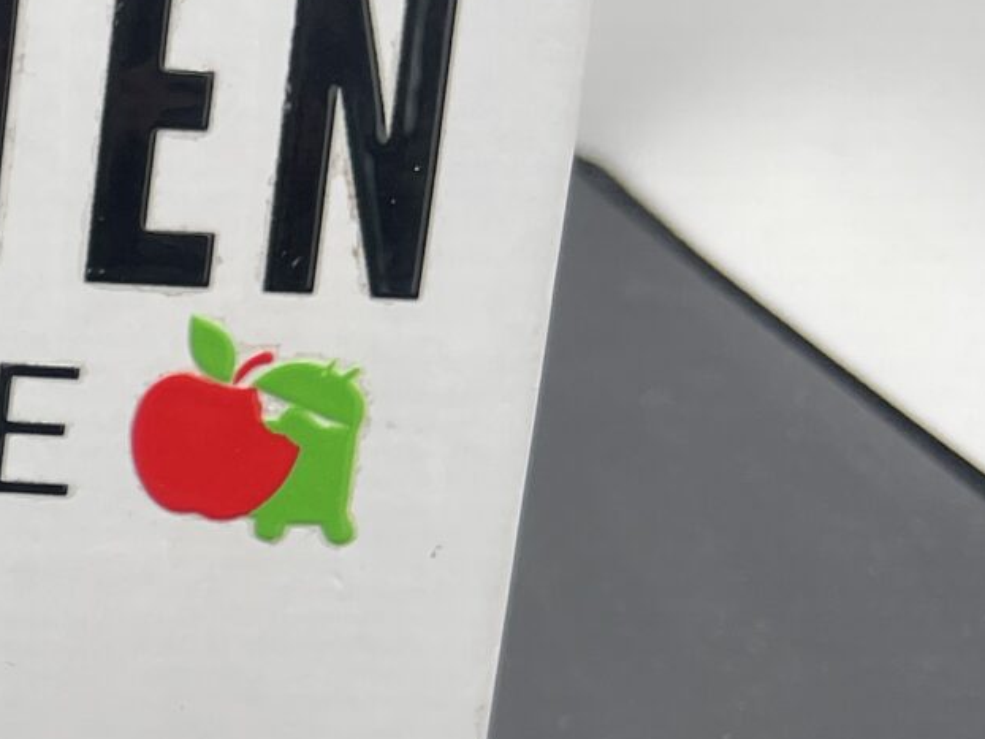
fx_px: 3046
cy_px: 687
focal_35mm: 107
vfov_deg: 13.7
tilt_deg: -34.6
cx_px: -768
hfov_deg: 15.8
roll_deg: -0.5
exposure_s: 1/377
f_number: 1.5
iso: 50
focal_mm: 5.7
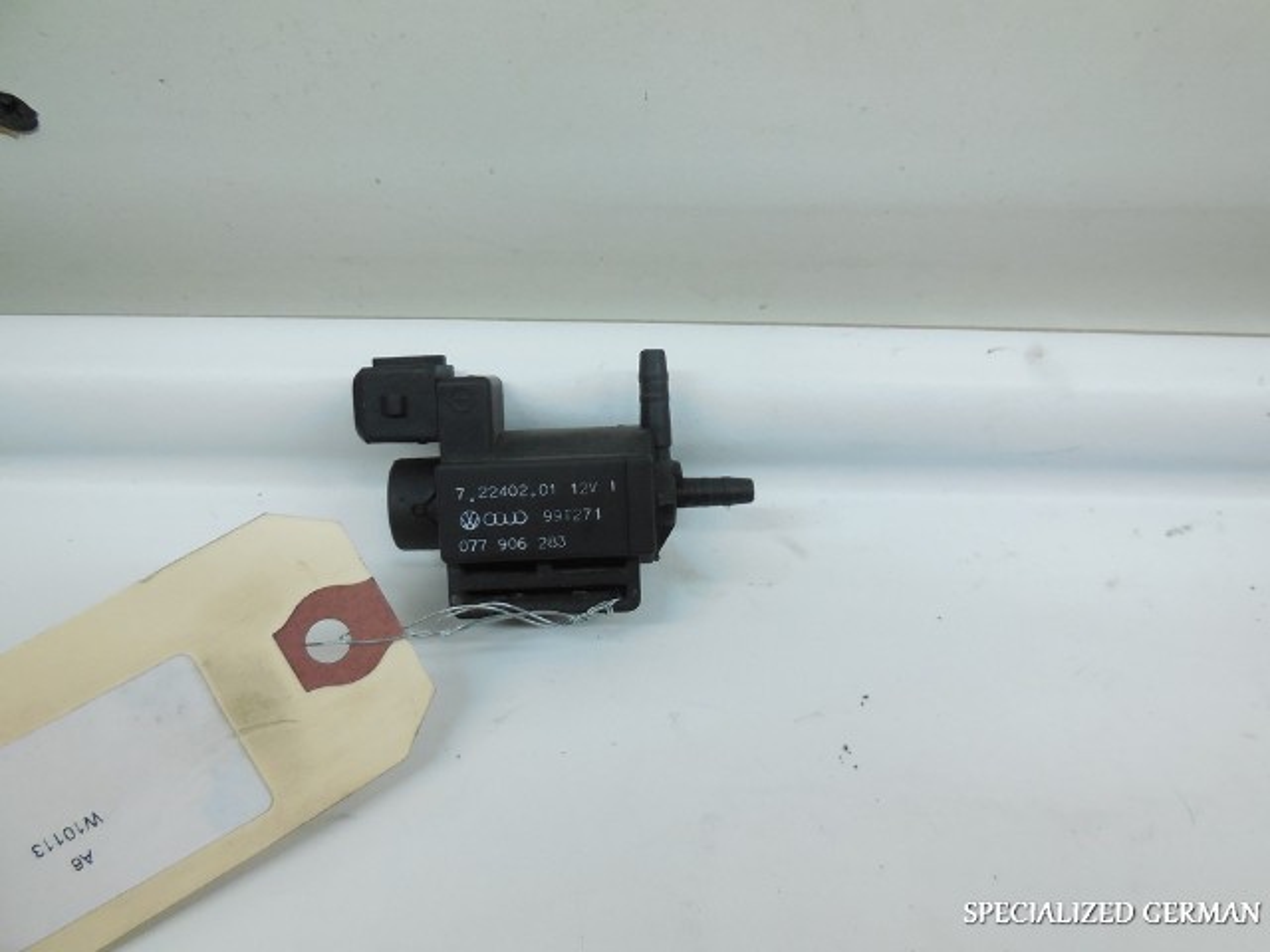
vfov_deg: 54.9
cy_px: 476
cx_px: 635
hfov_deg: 69.4
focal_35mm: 25
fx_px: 917
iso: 360
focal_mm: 4.5
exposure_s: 1/250
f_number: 3.1
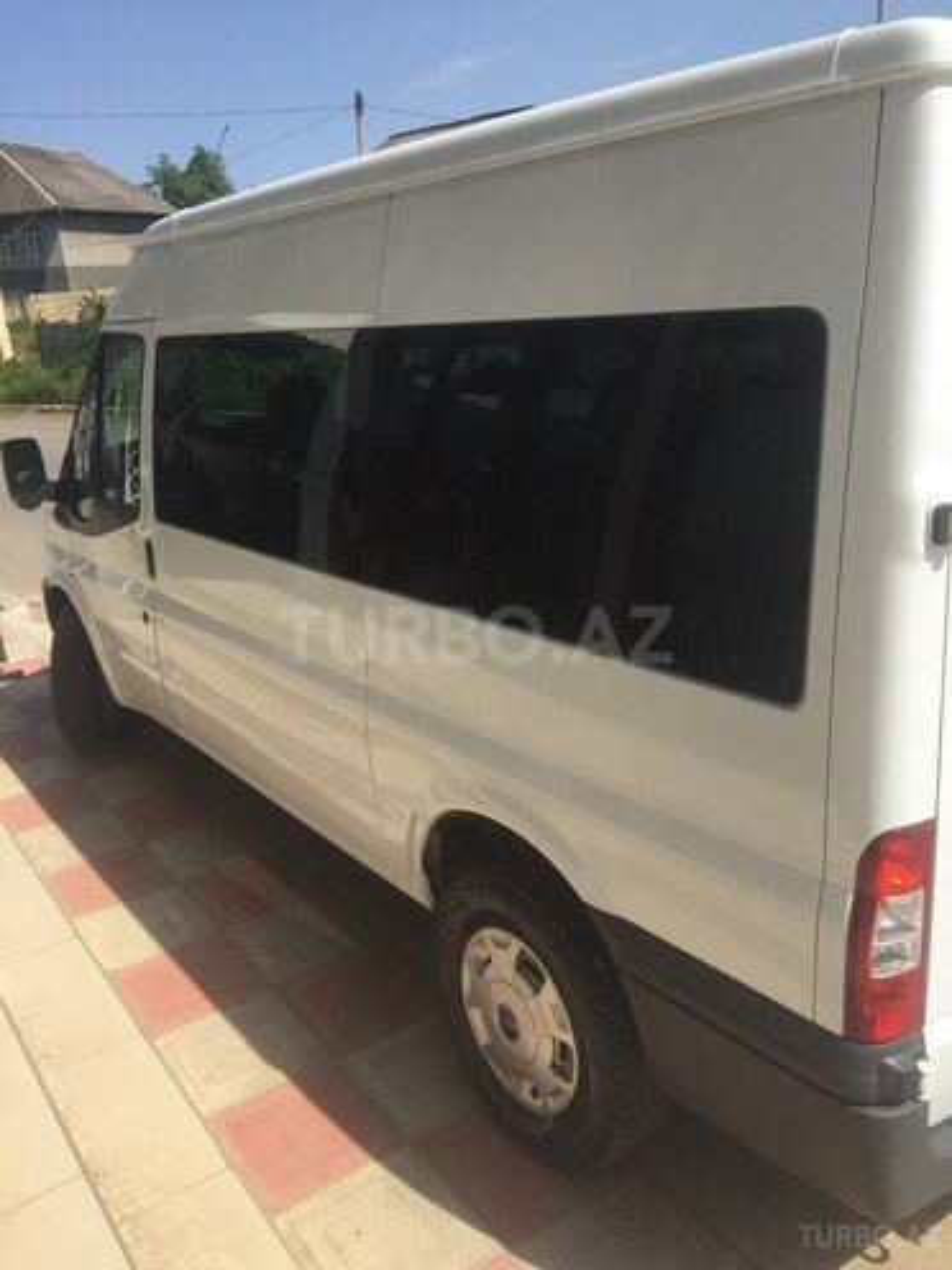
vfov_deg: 61.7
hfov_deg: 48.2
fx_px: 1063
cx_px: 476
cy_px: 635
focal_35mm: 29
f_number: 2.2
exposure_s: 1/1721
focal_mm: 4.15
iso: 32
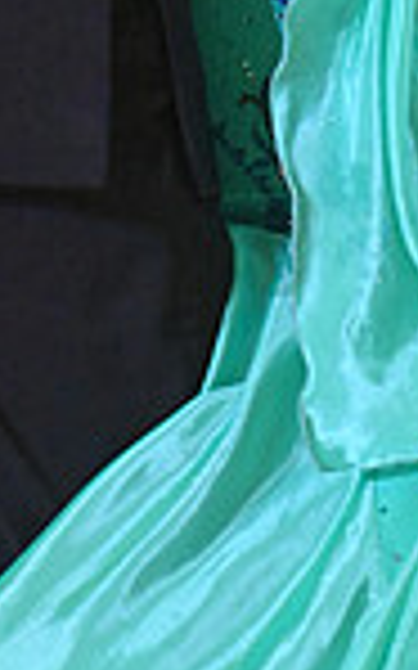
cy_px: -607
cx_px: 133
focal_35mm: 794
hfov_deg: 1.7
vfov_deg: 2.6
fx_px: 14486
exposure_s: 1/400
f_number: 5.6
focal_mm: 200
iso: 5000
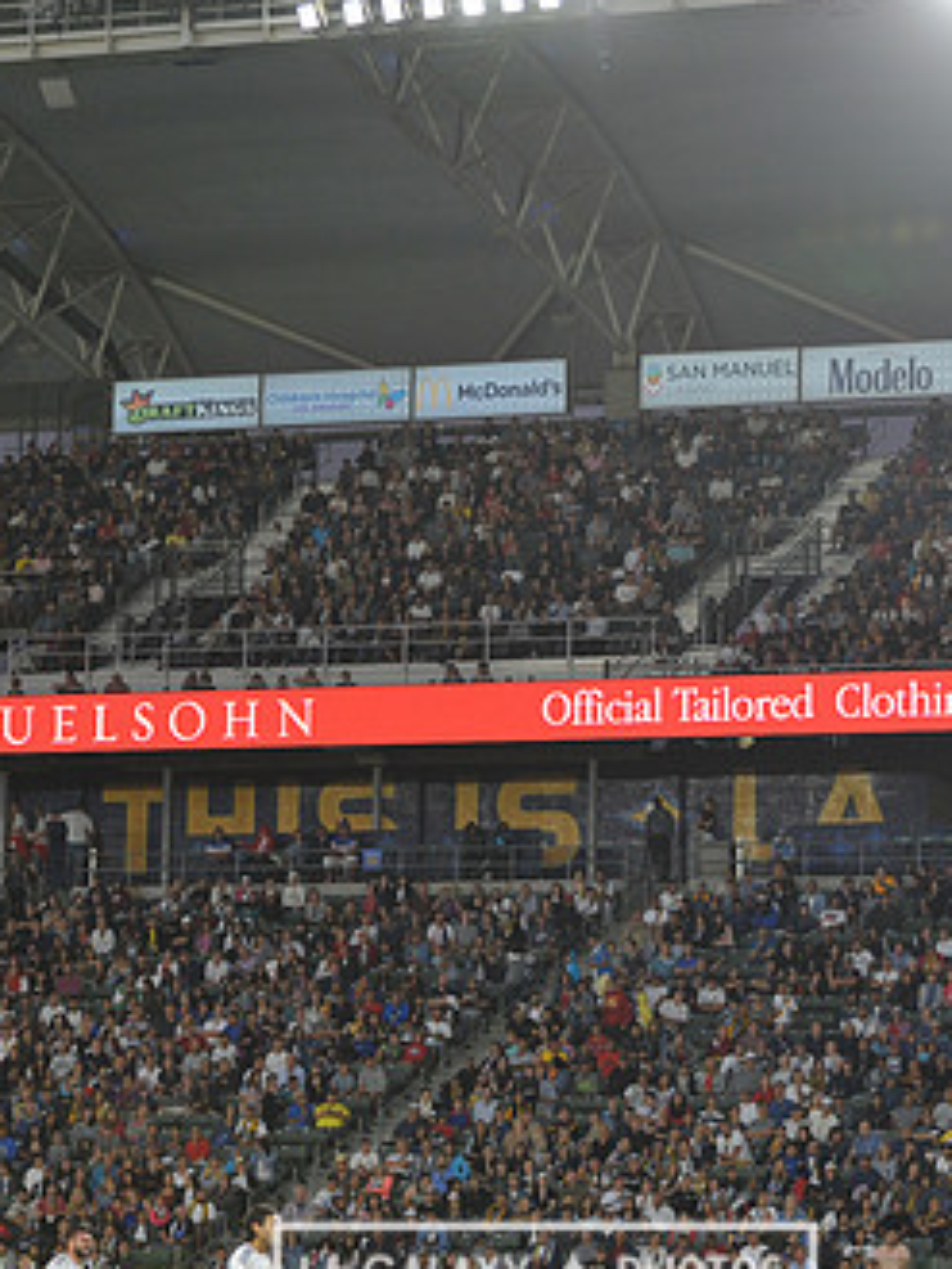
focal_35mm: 166
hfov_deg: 8.9
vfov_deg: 11.9
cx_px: 543
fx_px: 6083
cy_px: 694
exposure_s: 1/1000
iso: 1250
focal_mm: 98
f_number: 2.8
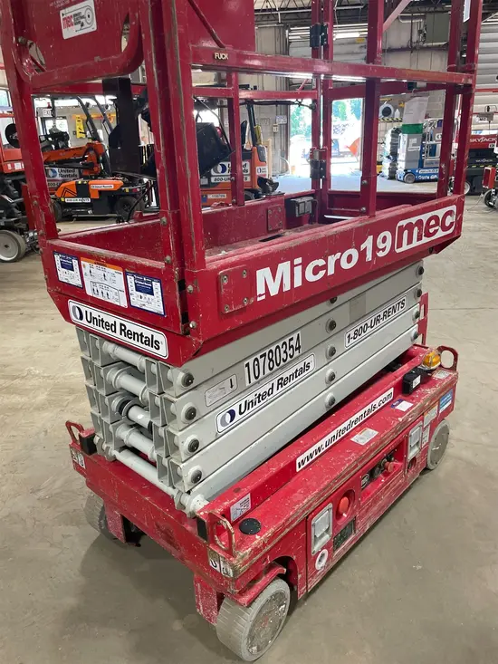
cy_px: 332
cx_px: 249
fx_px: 499
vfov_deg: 67.3
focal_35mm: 26
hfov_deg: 53.1
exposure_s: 1/71
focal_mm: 4.2
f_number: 1.6
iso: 125
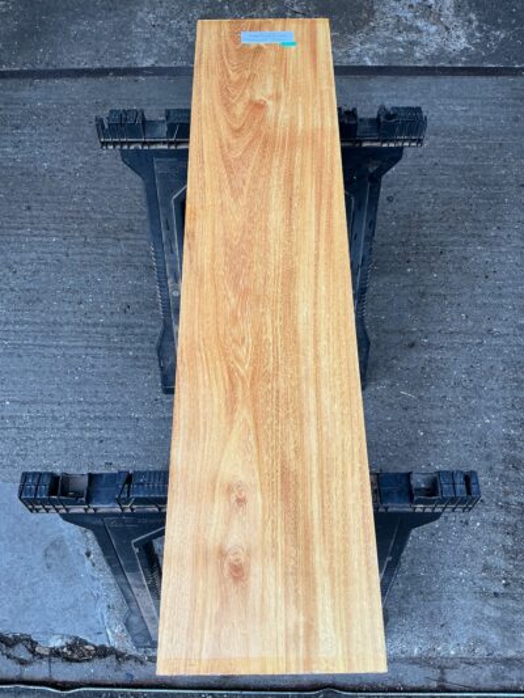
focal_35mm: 29
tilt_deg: -63.7
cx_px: 262
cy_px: 349
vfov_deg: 61.6
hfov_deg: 48.2
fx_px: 585
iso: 32
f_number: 1.8
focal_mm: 3
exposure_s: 1/100
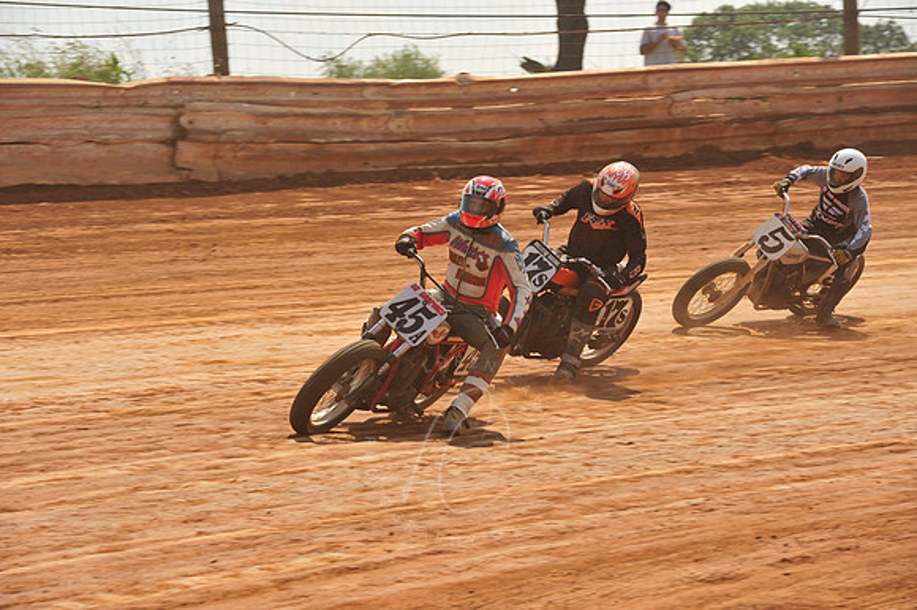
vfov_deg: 8.8
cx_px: 458
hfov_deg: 13.3
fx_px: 3946
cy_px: 305
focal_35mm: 155
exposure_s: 1/400
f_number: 10
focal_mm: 155
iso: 200
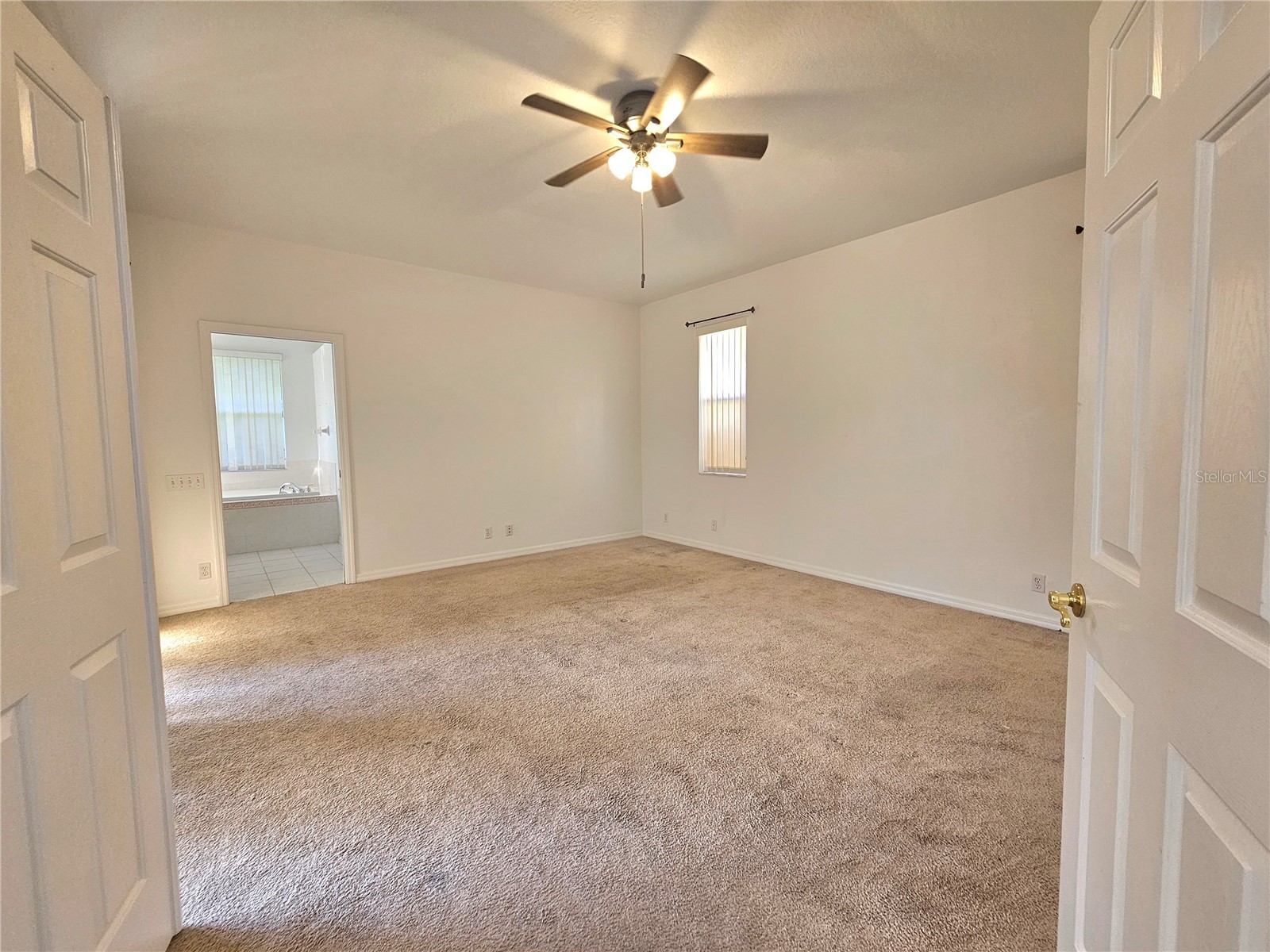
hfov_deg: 106.2
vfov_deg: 89.9
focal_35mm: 13
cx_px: 635
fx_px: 477
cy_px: 476
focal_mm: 2.2
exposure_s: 1/60.2
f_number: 2.2
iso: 80
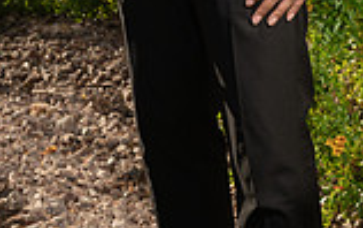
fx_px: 1584
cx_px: 241
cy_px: -267
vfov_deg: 7.8
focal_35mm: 160
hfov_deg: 13.1
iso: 64
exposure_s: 1/160
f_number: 8
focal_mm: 55
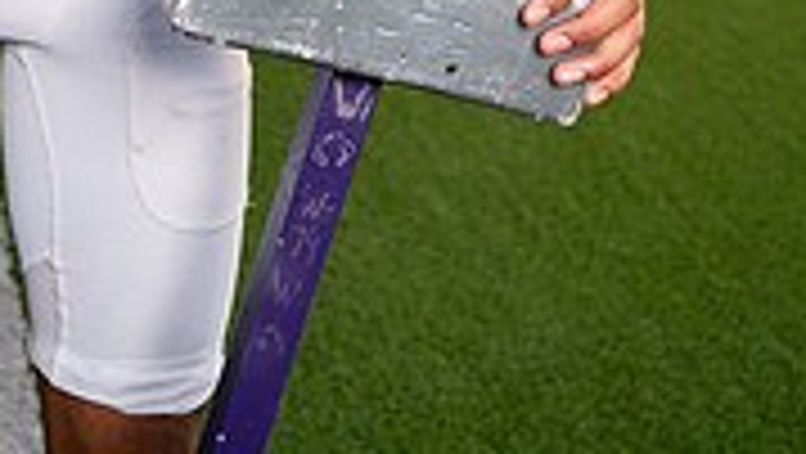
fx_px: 1968
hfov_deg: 22.8
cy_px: -544
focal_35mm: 92
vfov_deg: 11.5
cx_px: 153
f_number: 4
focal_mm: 35
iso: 400
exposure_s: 1/250
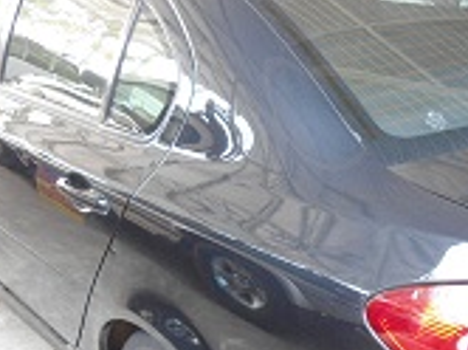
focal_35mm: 61
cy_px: 246
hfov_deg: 31.0
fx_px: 824
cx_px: 371
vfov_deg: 23.8
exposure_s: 1/30
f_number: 2.8
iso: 160
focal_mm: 4.7
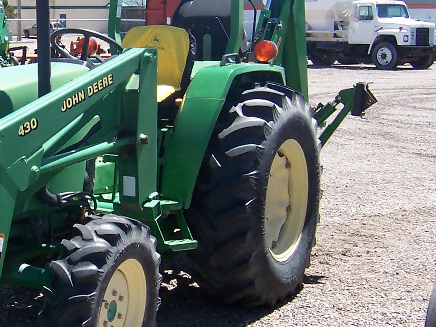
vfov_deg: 19.4
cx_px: 20
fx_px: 957
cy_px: 156
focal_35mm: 76
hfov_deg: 24.7
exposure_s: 1/350
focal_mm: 5.6
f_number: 4
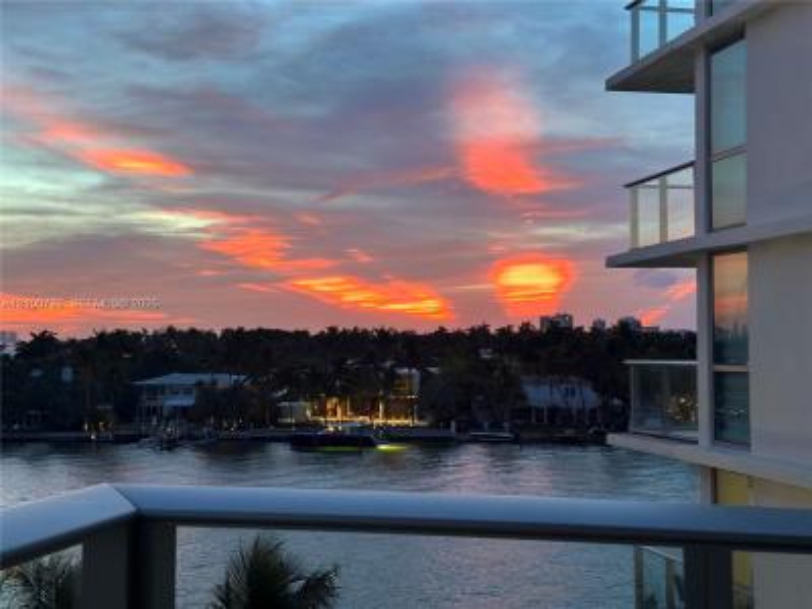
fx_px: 1126
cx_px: 406
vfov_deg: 30.3
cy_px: 304
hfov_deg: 39.7
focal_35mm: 48
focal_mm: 6.86
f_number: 1.78
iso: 250
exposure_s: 1/40
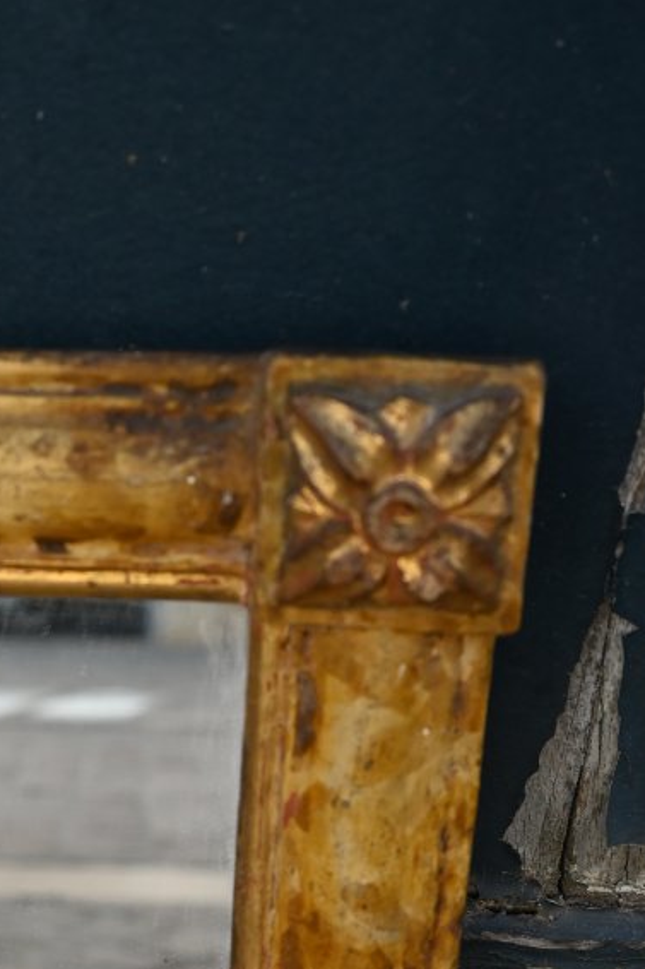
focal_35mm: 70
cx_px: 70
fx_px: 1882
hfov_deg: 19.1
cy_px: 830
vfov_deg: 28.0
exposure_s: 1/250
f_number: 5.6
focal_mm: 22
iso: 200
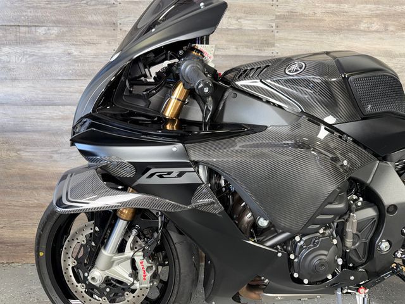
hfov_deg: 71.6
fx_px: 281
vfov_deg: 56.8
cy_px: 152
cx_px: 202
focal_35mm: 24
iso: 80
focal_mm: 6.76
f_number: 1.78
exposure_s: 1/17
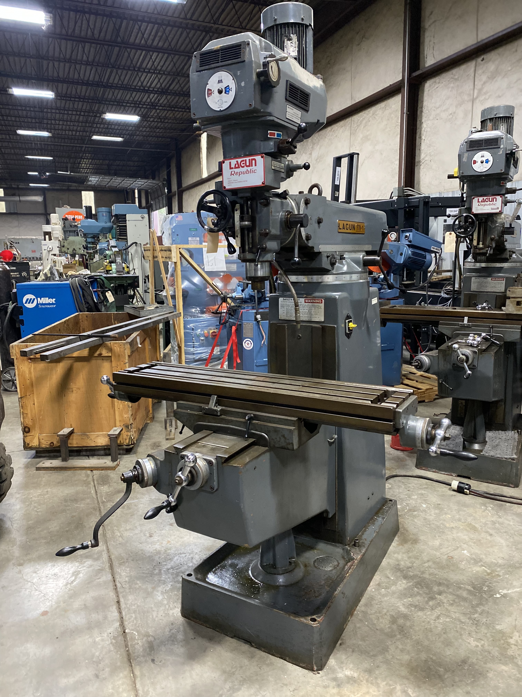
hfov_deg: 53.1
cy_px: 348
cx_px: 261
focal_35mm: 26
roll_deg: +0.4
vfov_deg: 67.3
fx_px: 523
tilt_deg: -9.0
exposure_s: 1/40
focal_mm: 4.25
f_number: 1.8
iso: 400
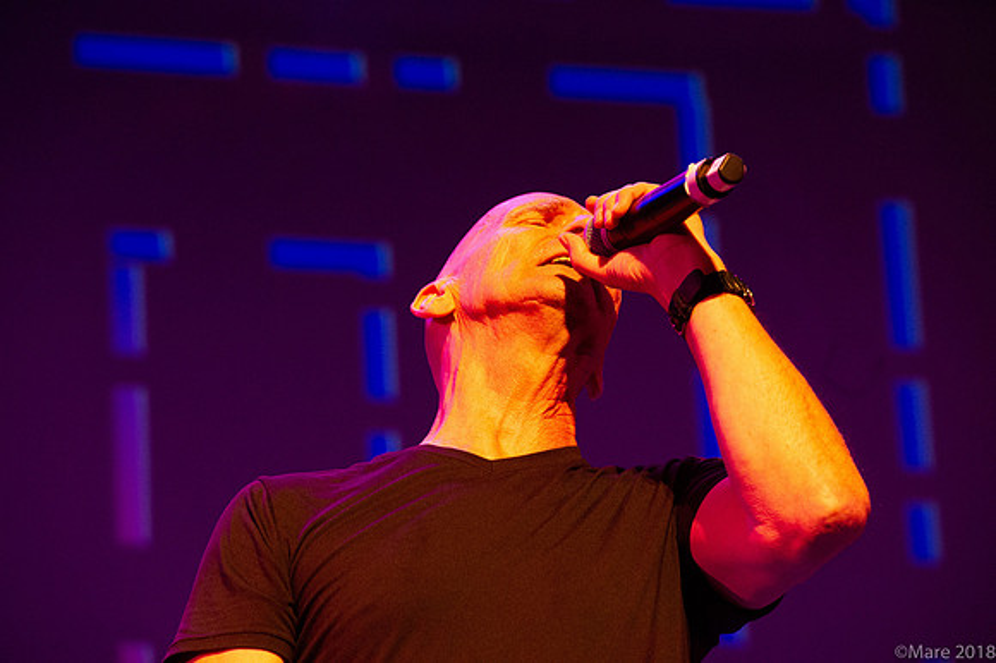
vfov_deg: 6.9
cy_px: 332
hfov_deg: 10.3
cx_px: 498
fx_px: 5530
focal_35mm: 200
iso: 8000
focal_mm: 200
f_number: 7.1
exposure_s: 1/200
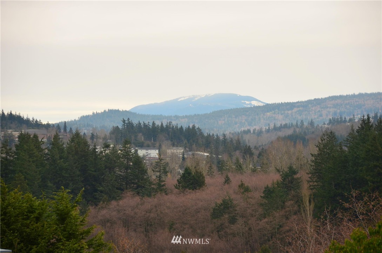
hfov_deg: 12.3
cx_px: 191
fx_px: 1779
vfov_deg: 8.1
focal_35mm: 168
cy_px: 126
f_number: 5.3
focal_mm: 112
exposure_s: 1/200
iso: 250
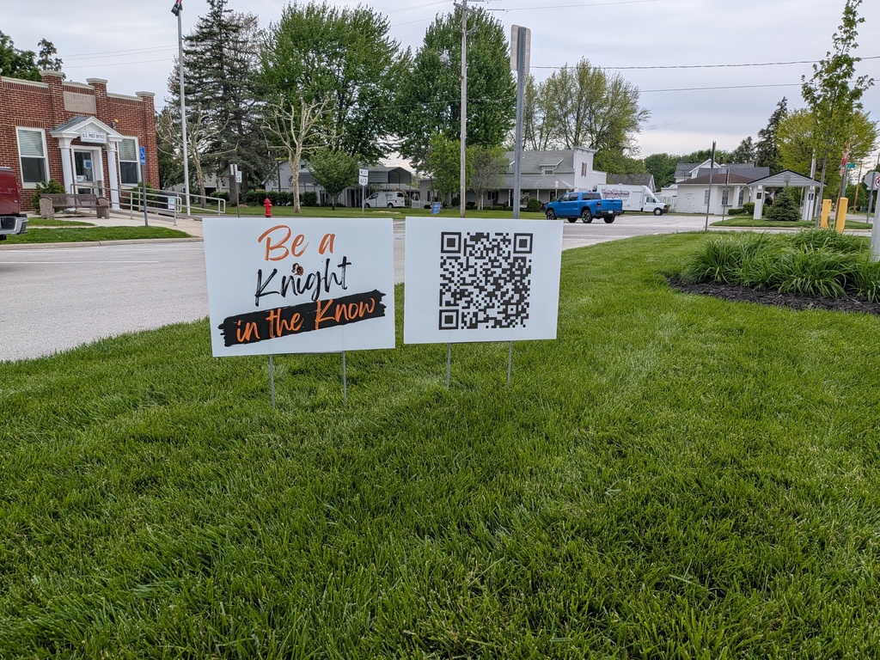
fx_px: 610
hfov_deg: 71.6
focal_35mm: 24
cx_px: 440
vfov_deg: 56.8
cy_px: 330
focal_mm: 4.53
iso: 30
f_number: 1.7
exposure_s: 1/856
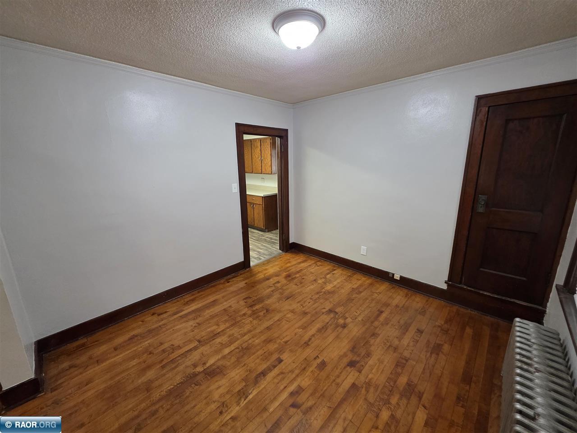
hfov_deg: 106.2
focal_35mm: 13
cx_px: 288
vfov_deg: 89.9
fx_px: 217
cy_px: 216
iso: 400
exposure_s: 1/60
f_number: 1.9
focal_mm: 2.2
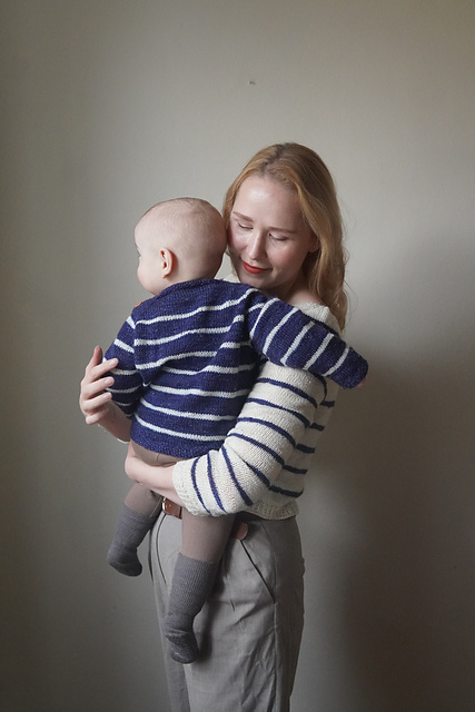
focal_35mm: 45
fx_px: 890
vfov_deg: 43.6
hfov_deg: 29.9
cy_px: 356
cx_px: 238
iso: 5000
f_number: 4
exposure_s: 1/160
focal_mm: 30
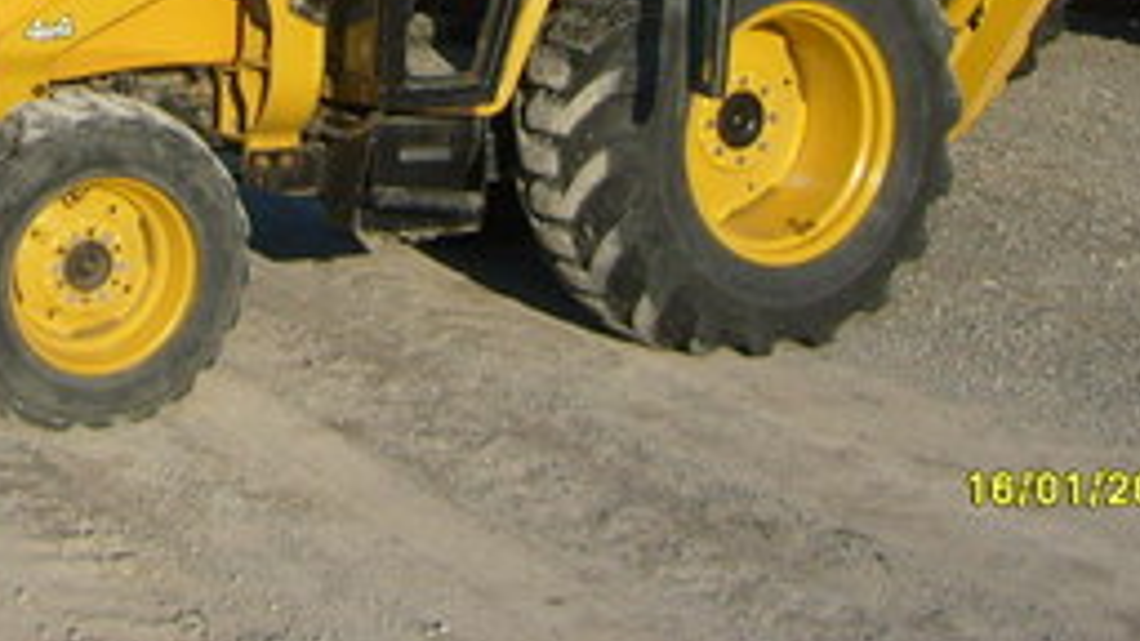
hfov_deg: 25.8
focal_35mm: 81
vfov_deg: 14.2
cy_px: -231
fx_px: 2448
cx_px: 236
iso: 80
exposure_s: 1/350
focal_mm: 5.8
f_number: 7.1
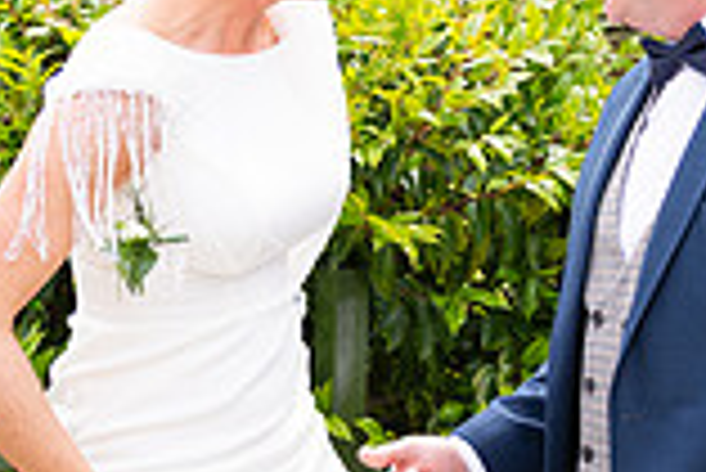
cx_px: 445
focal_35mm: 107
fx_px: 2100
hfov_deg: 19.0
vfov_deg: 12.8
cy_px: 348
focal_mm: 29
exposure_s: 1/1600
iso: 250
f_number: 3.5
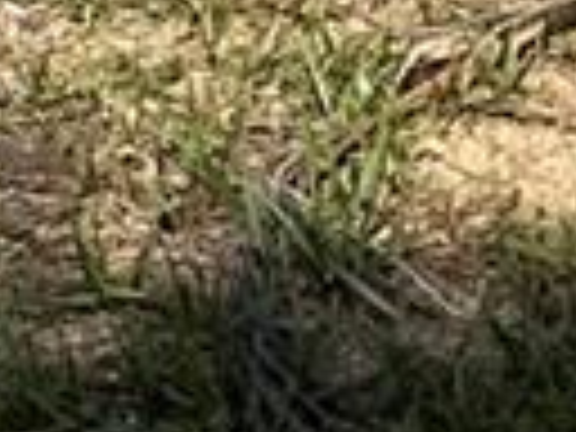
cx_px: -626
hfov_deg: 7.0
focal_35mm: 271
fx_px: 4509
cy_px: -2025
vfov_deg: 4.4
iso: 16
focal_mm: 3
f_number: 1.8
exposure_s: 1/2227
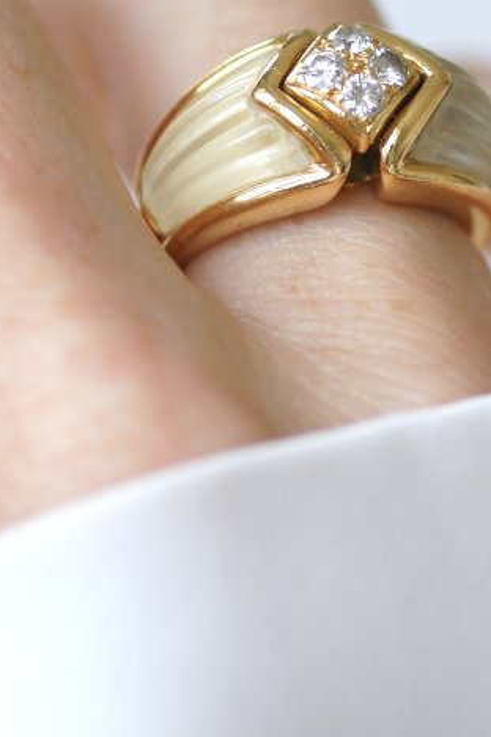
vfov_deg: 7.6
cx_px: 316
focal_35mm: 269
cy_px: 87
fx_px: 5503
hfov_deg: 5.1
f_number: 3.2
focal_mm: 70
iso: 200
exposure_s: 1/125
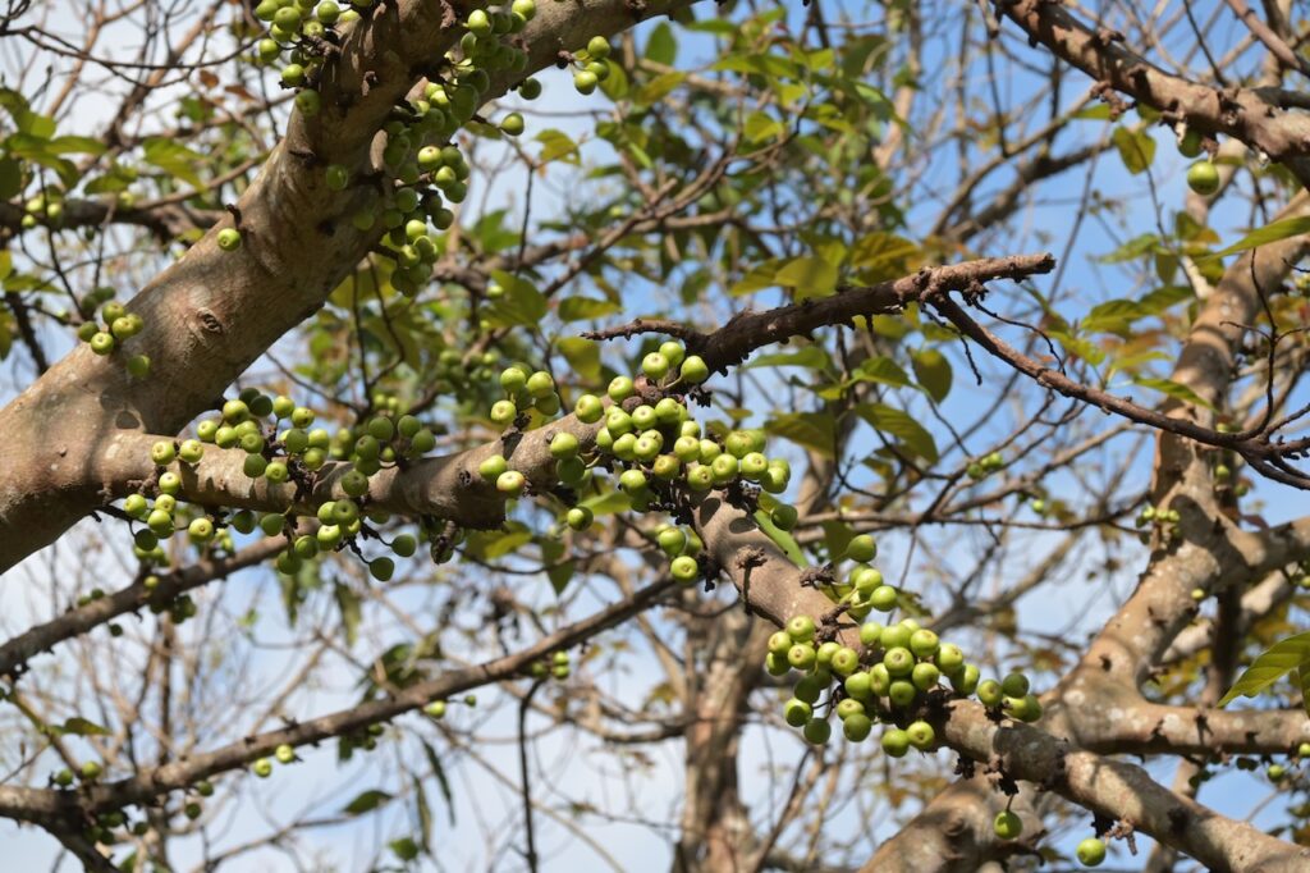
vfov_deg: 8.3
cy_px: 436
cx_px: 655
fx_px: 6002
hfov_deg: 12.5
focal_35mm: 165
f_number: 7.1
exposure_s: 1/800
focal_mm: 110
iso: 250
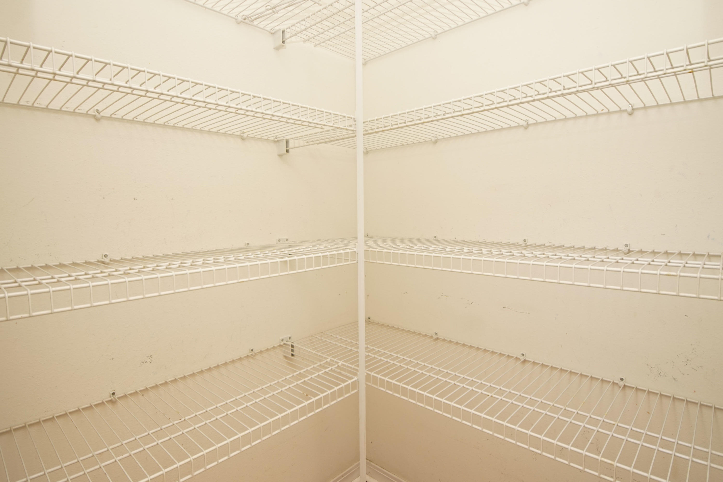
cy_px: 241
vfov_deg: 67.4
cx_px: 362
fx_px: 362
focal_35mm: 18
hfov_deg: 90.0
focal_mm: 12
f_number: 4.5
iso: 400
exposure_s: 1/60
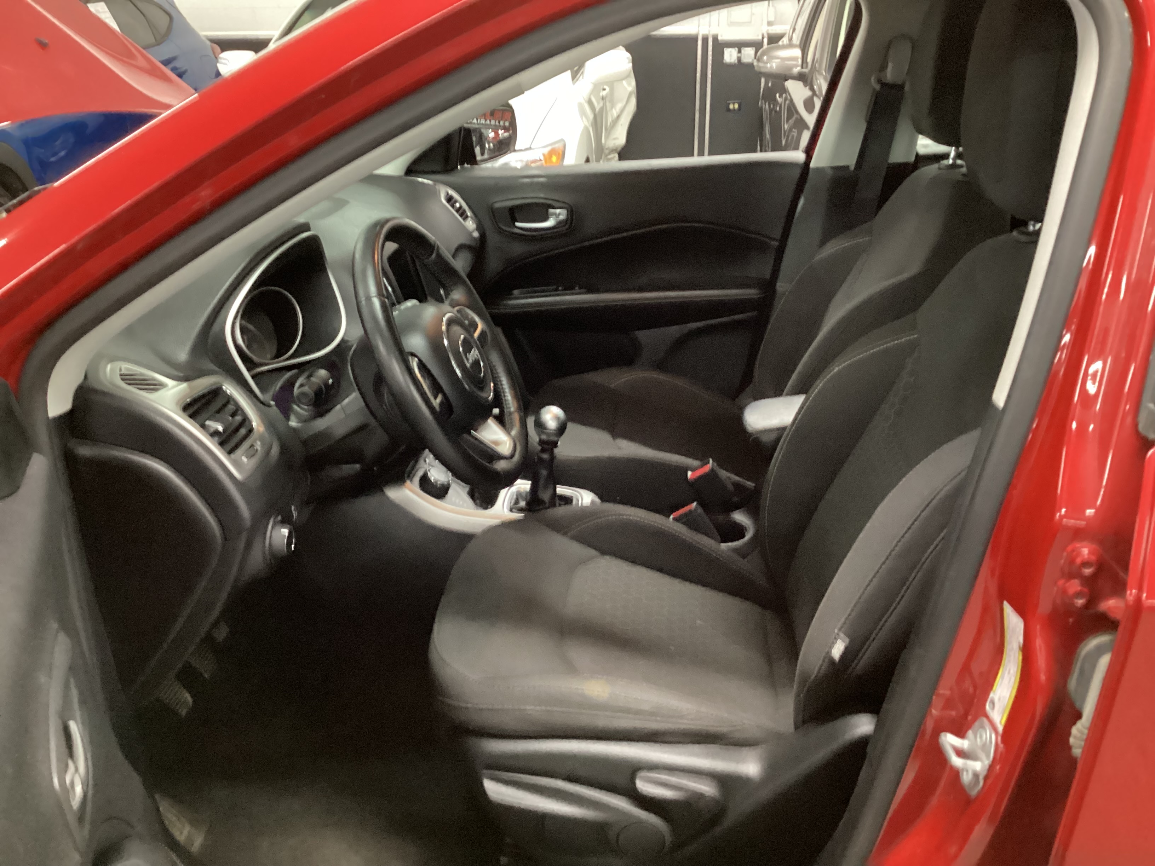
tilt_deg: -23.0
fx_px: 1034
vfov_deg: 45.4
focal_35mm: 31
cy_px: 433
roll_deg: +0.3
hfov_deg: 58.4
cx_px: 578
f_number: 2.4
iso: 640
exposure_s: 1/25
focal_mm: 3.3
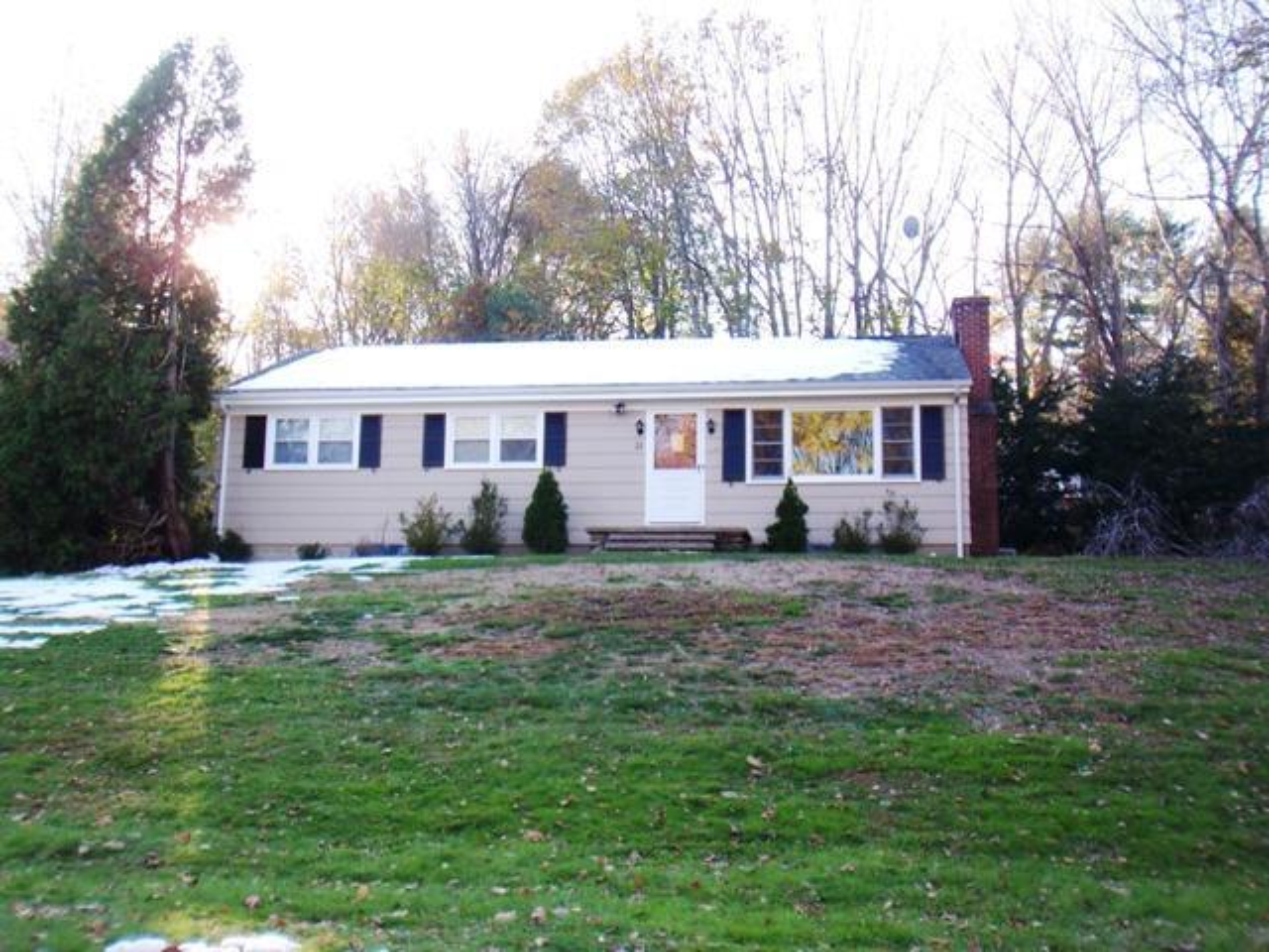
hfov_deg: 47.9
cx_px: 634
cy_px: 476
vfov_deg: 36.8
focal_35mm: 39
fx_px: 1430
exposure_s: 1/60
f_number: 3.9
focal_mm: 6.4
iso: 64
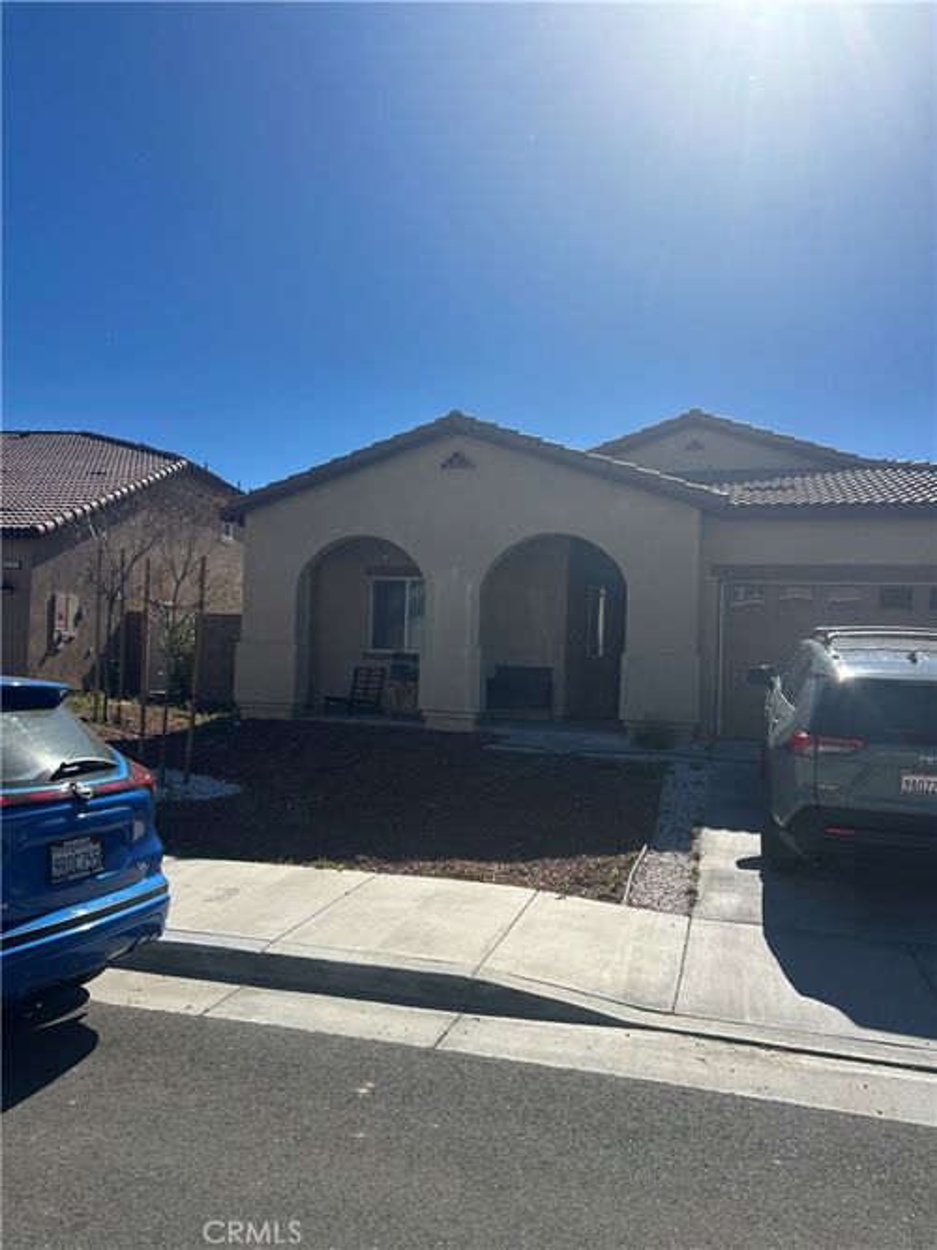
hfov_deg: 53.0
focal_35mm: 26
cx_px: 468
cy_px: 625
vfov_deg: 67.3
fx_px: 939
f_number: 1.5
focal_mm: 5.7
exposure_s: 1/8000
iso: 50
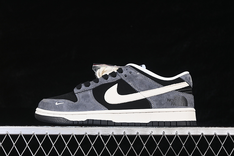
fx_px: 487
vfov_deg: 18.2
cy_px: 78
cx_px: 117
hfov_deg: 27.0
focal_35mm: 75
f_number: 6.3
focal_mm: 50
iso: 160
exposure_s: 1/60
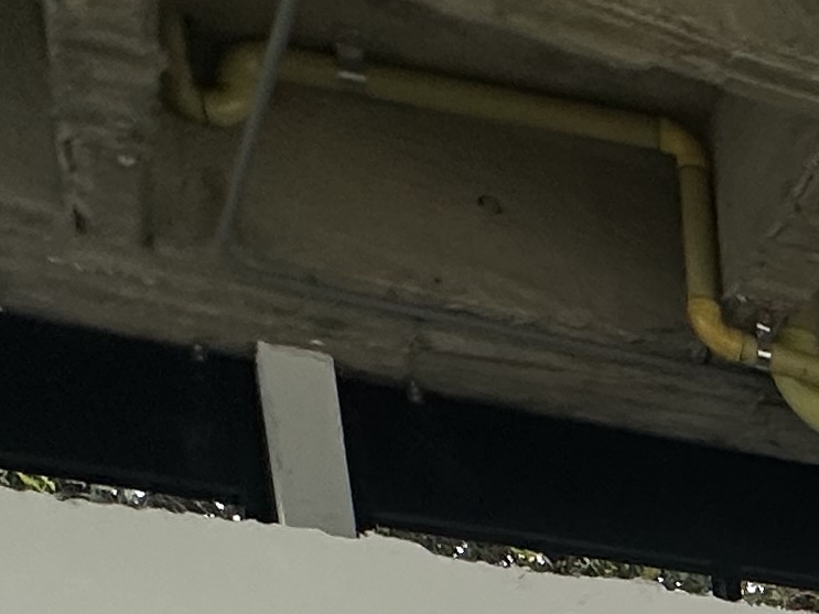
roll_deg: +4.2
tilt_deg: -4.8
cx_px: 1508
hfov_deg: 19.0
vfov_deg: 14.2
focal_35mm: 76
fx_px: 1798
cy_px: 1410
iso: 40
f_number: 2.2
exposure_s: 1/137
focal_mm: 2.22
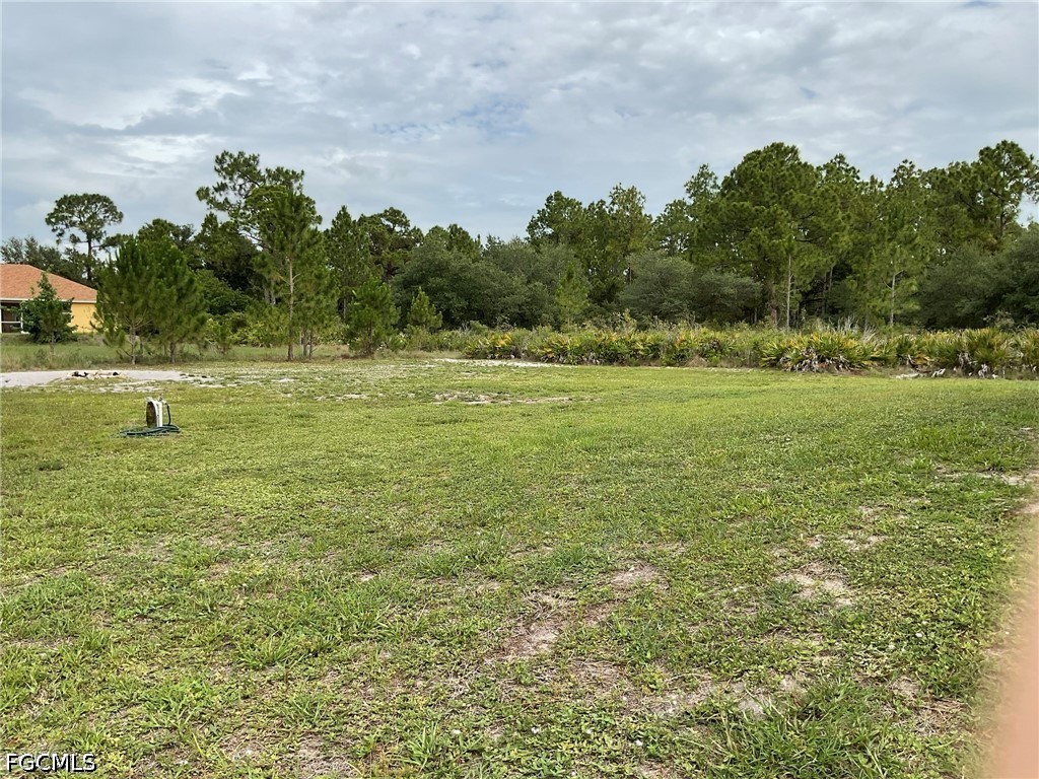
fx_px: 870
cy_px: 390
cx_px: 520
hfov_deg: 61.7
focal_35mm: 29
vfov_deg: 48.2
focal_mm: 3
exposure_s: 1/1534
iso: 16
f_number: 1.8
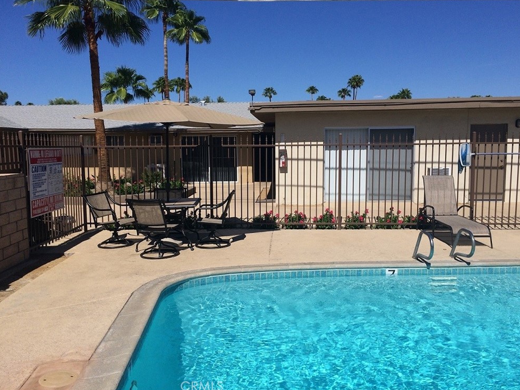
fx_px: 451
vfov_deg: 46.8
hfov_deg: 60.0
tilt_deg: -7.2
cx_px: 265
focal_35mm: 30
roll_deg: +1.6
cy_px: 192
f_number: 2.2
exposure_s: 1/4115
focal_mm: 4.15
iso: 32
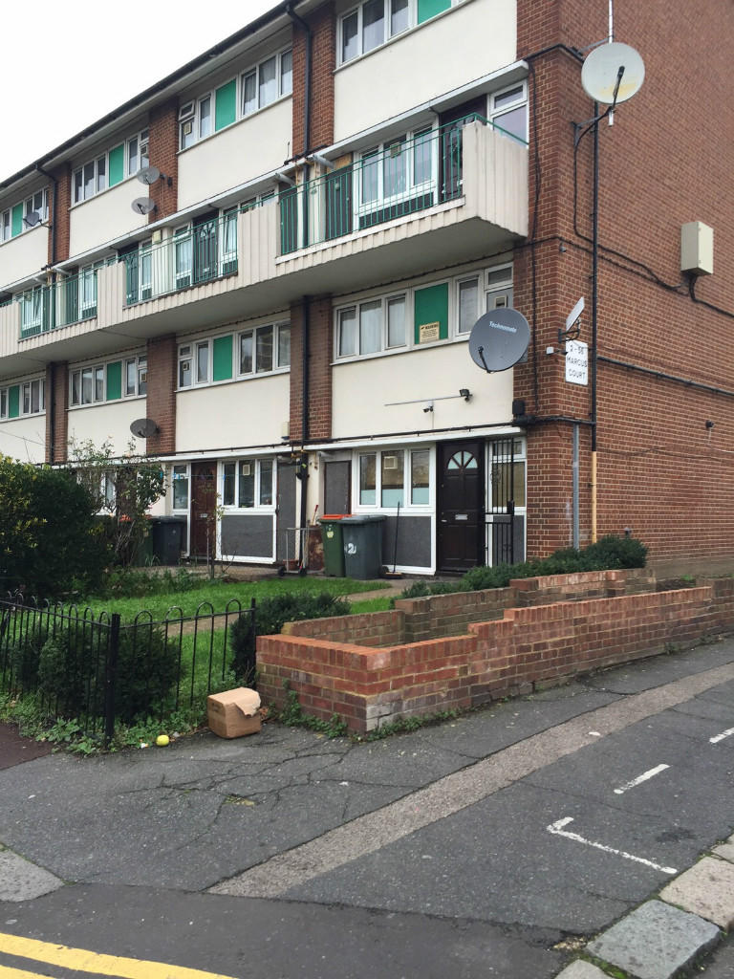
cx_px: 367
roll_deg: +0.0
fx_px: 820
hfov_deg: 48.2
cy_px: 490
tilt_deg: +1.8
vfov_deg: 61.7
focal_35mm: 29
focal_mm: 4.15
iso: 32
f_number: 2.2
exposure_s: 1/101
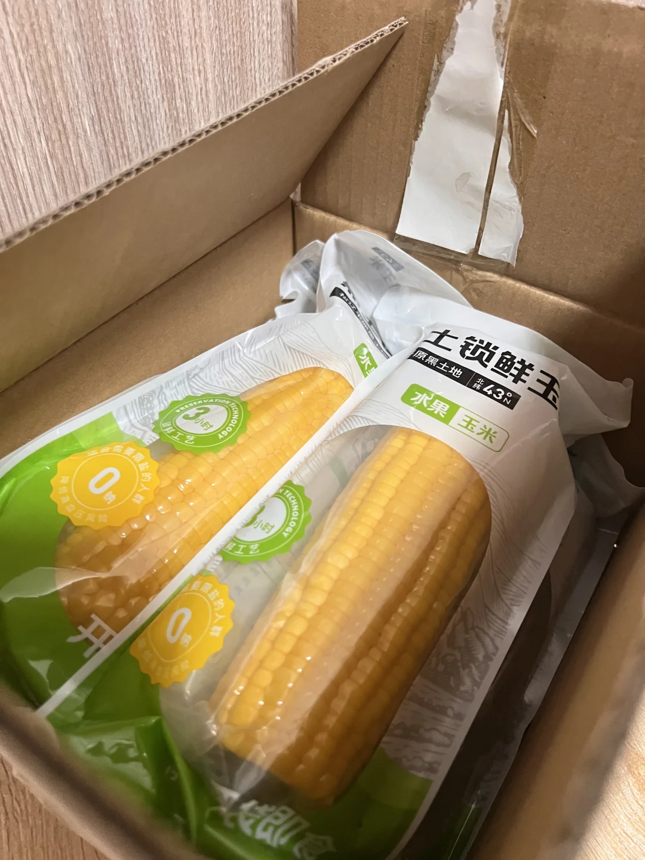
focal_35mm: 26
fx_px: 646
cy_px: 430
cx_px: 322
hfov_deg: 53.1
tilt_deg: -47.8
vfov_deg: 67.3
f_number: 1.5
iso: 500
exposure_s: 1/48
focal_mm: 5.7
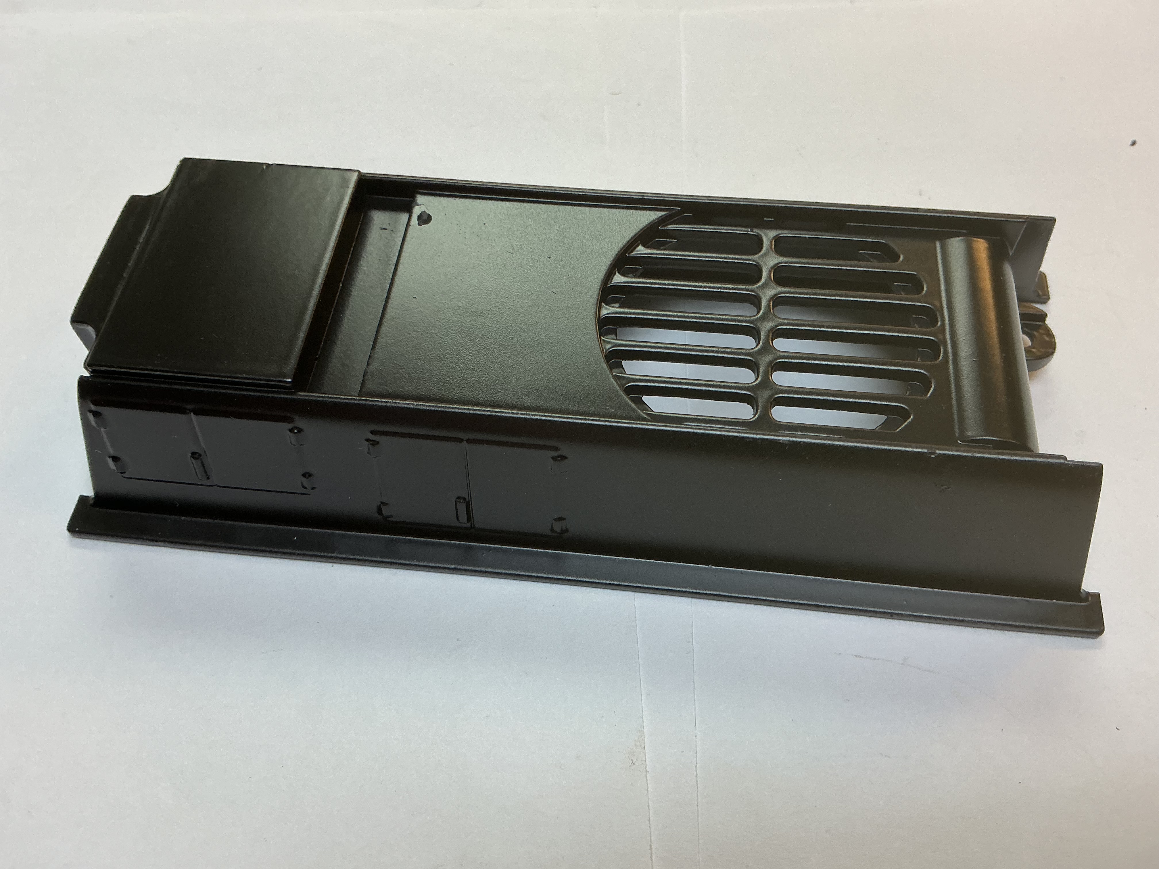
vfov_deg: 48.2
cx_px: 580
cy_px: 434
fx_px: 971
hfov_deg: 61.7
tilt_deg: -59.0
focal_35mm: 29
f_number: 1.8
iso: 50
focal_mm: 3
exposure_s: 1/120
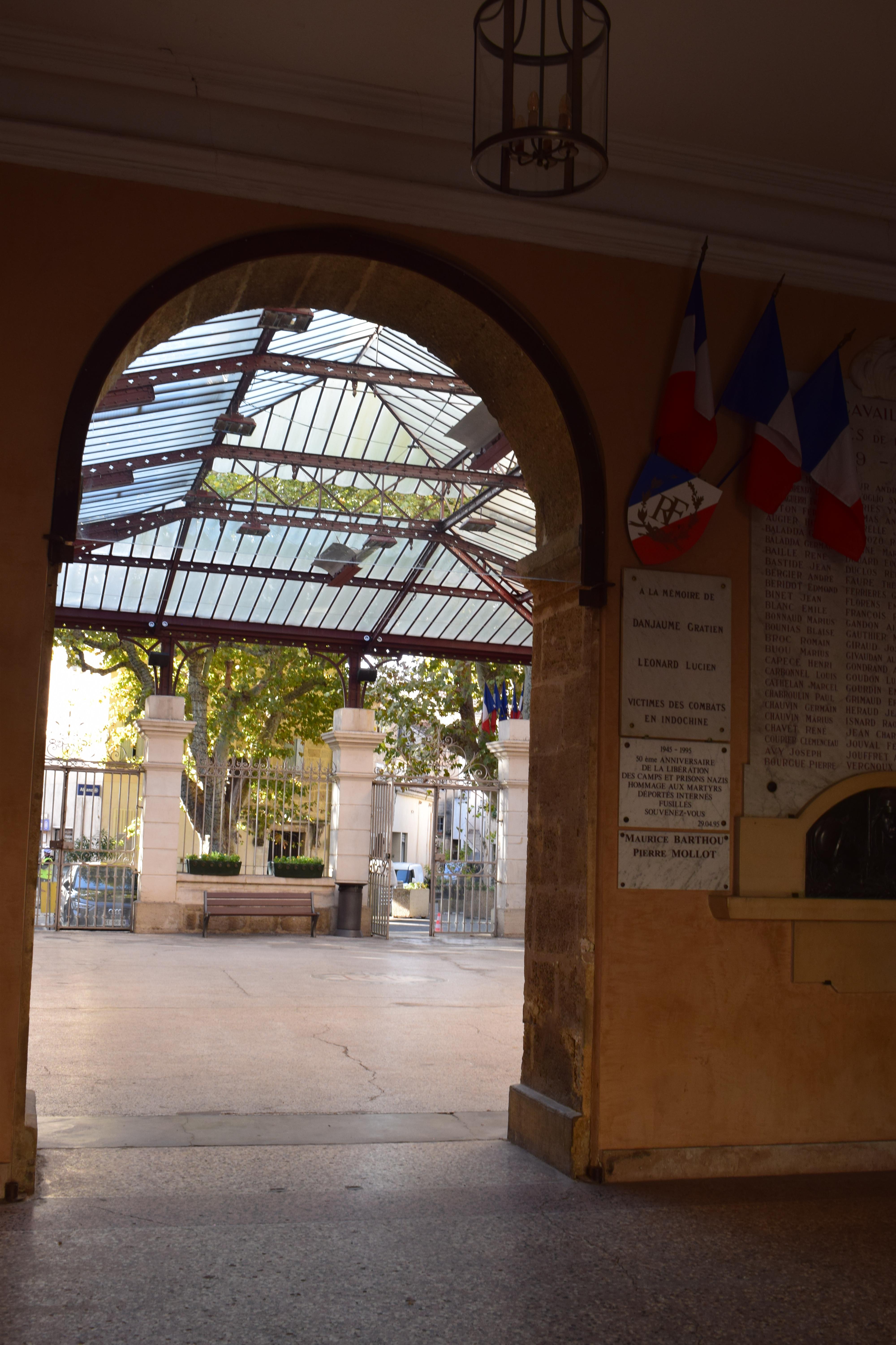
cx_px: 448
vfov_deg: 53.1
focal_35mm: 36
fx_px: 1344
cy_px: 672
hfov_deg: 36.9
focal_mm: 24
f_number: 8
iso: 400
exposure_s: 1/50
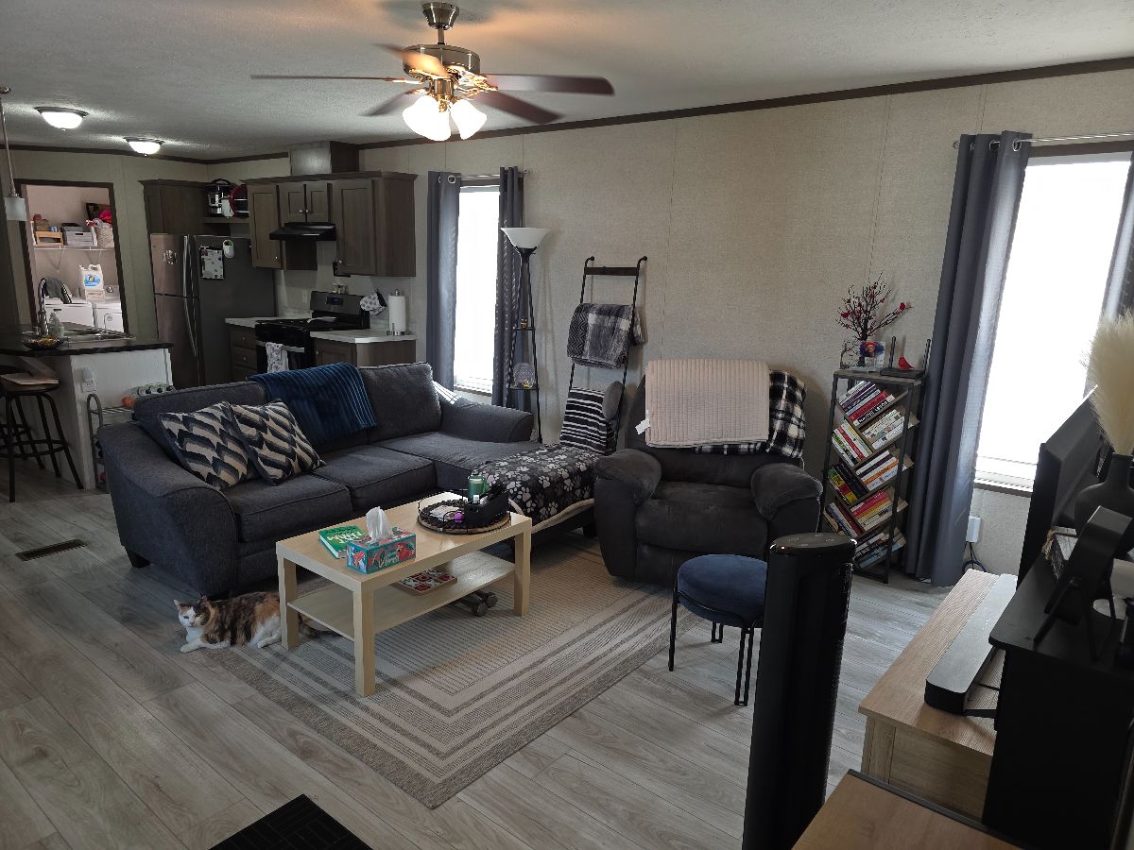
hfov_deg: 73.9
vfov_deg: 58.9
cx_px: 567
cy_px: 425
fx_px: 753
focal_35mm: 23
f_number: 1.7
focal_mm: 6.3
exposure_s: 1/60
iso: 64
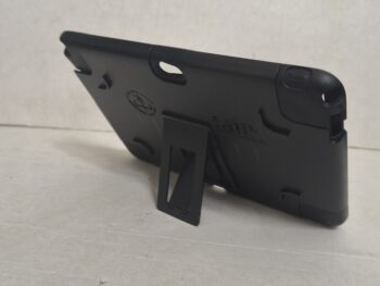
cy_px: 143
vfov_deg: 40.7
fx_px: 384
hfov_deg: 52.6
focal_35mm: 35
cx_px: 190
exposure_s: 1/33.3
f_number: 1.6
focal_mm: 6.57
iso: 640
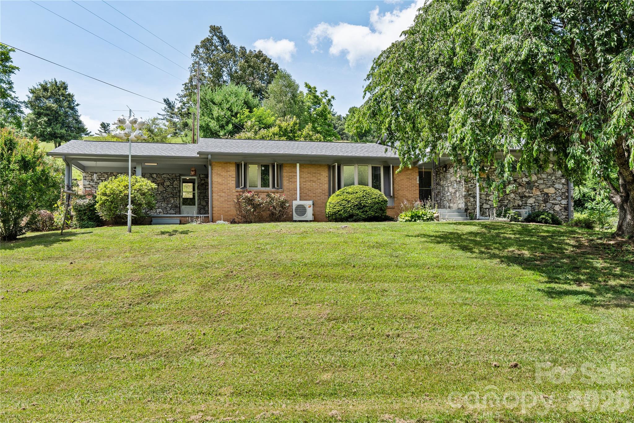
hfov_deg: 63.7
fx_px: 511
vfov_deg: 45.0
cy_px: 212
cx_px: 317
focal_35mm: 29
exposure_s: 1/125
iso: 320
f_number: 8
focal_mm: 29
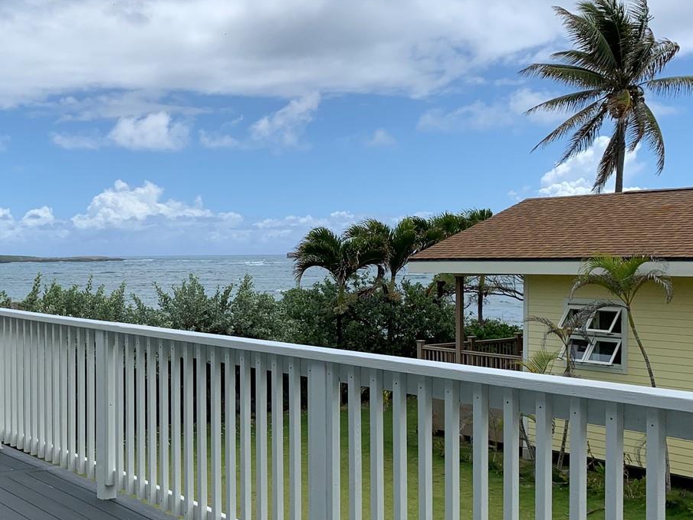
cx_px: 208
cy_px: 295
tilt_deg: -1.6
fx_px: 921
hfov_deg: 40.5
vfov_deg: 31.5
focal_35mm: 46
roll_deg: +1.2
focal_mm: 4.25
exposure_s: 1/3289
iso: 25
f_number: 1.8
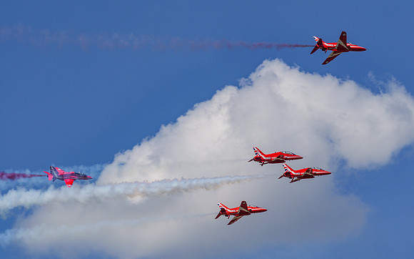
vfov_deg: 5.3
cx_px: 240
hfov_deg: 8.5
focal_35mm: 248
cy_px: 138
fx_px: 2800
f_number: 9
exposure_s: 1/640
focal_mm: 100
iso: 160
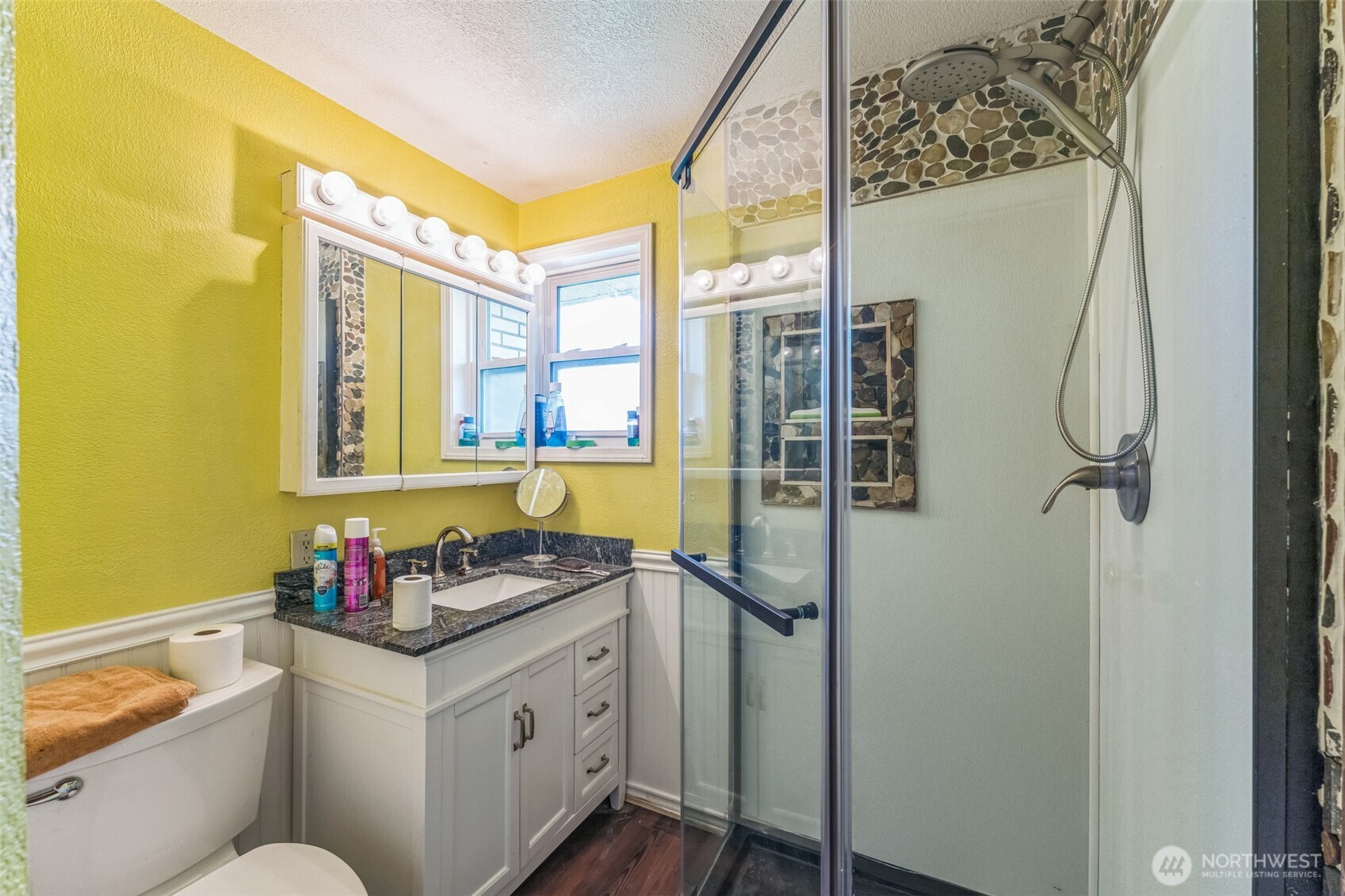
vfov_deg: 81.2
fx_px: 523
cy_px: 448
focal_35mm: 14
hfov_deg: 104.3
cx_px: 672
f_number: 8
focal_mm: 14
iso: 500
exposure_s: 1/10
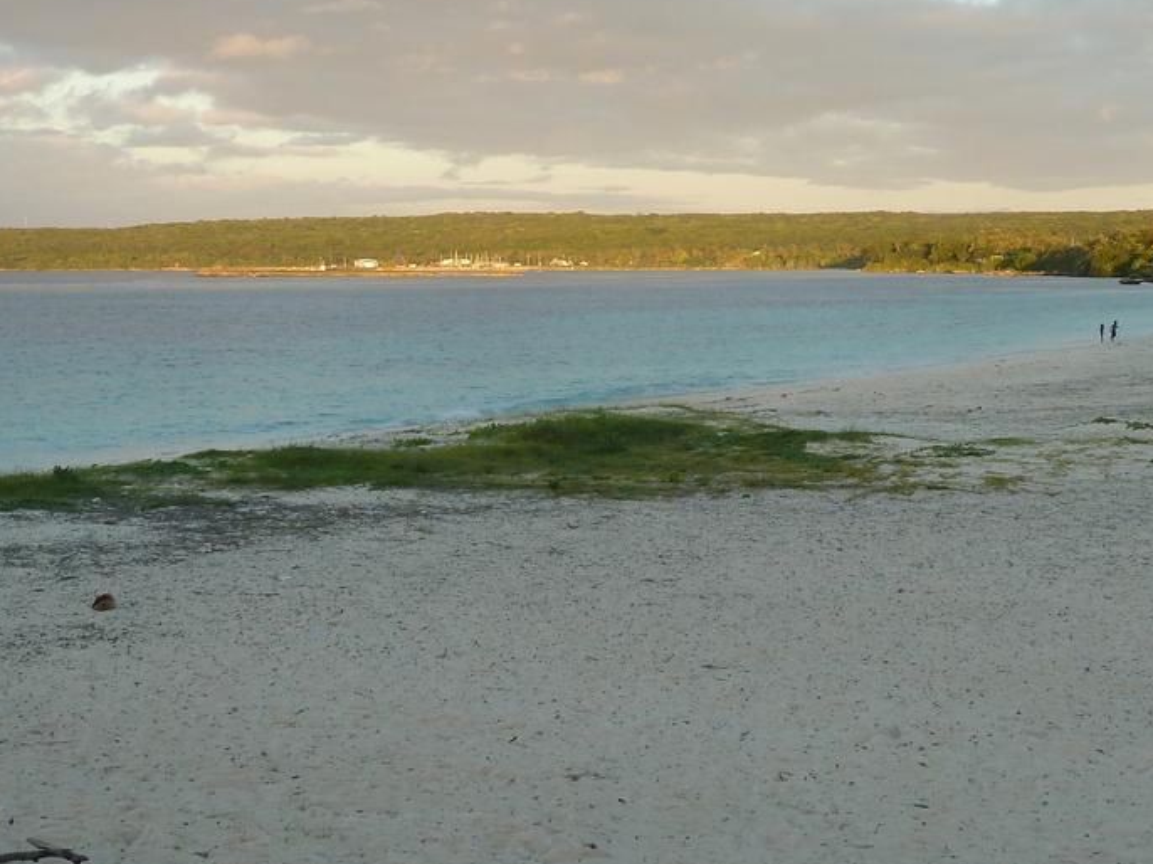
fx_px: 2331
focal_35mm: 70
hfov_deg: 27.8
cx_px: 511
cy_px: 408
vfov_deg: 21.0
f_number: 3.6
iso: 80
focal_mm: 6.5
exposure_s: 1/100
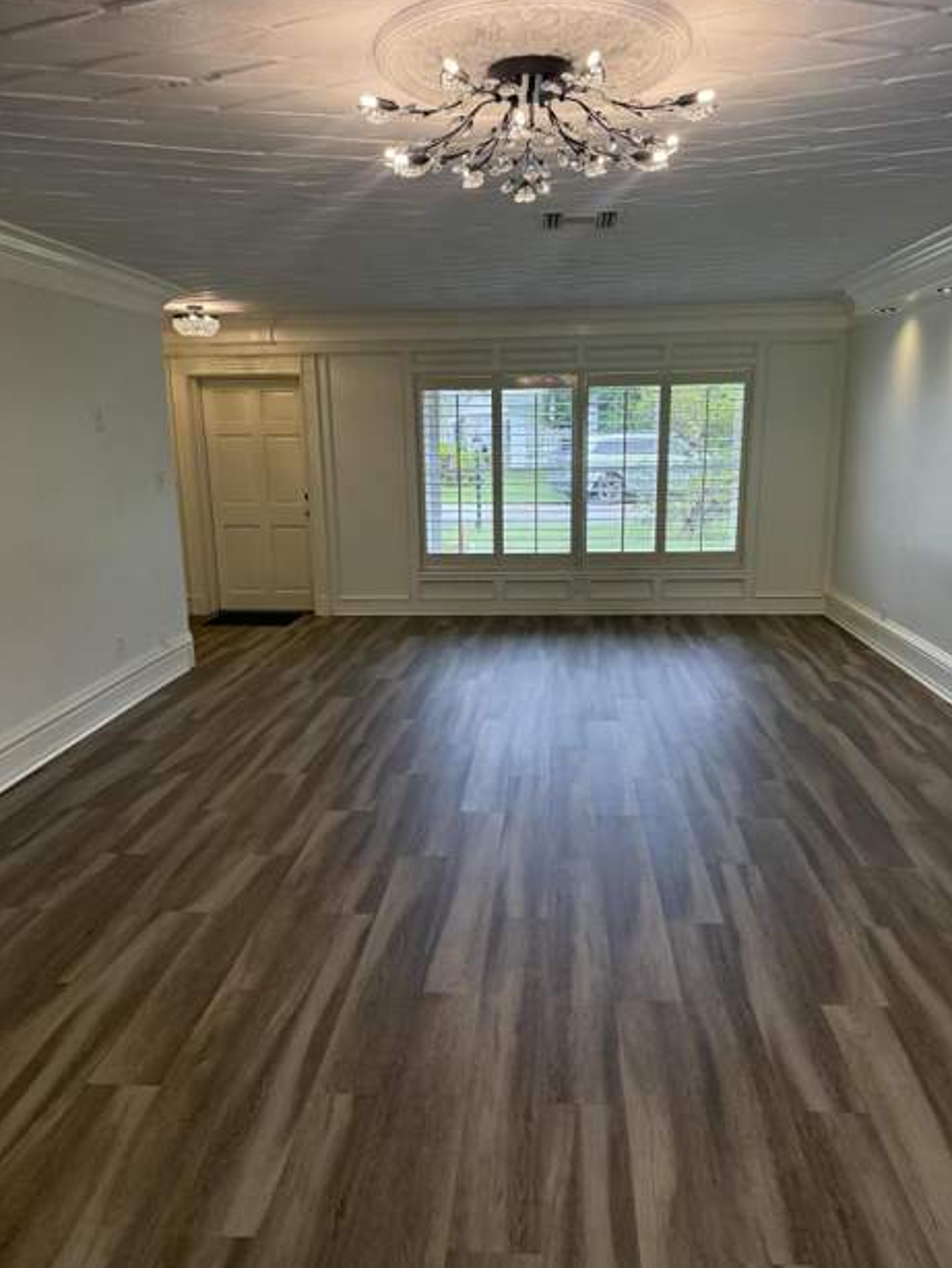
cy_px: 634
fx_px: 916
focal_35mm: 25
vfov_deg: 69.4
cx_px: 491
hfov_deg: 54.9
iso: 200
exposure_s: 1/228
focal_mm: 6.76
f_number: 1.78
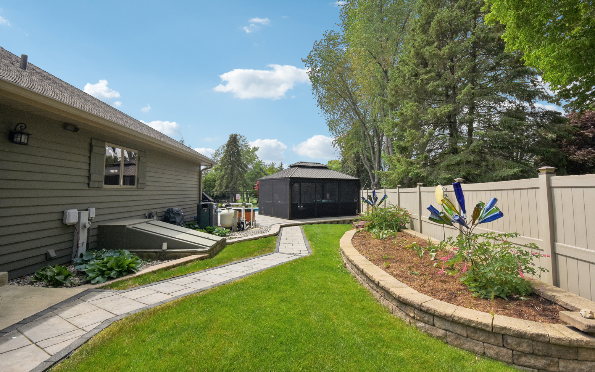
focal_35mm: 18
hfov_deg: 90.2
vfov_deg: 64.2
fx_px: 296
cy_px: 172
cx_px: 299
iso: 400
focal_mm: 11.5
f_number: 8
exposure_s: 1/2500
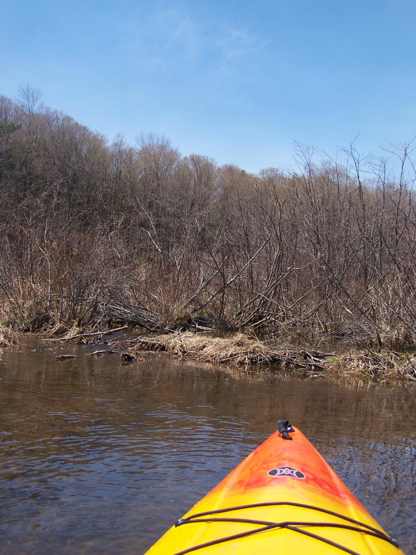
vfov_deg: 49.0
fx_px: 609
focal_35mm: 38
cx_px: 208
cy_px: 278
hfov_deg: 37.7
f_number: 4
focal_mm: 6.3
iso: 80
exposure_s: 1/800
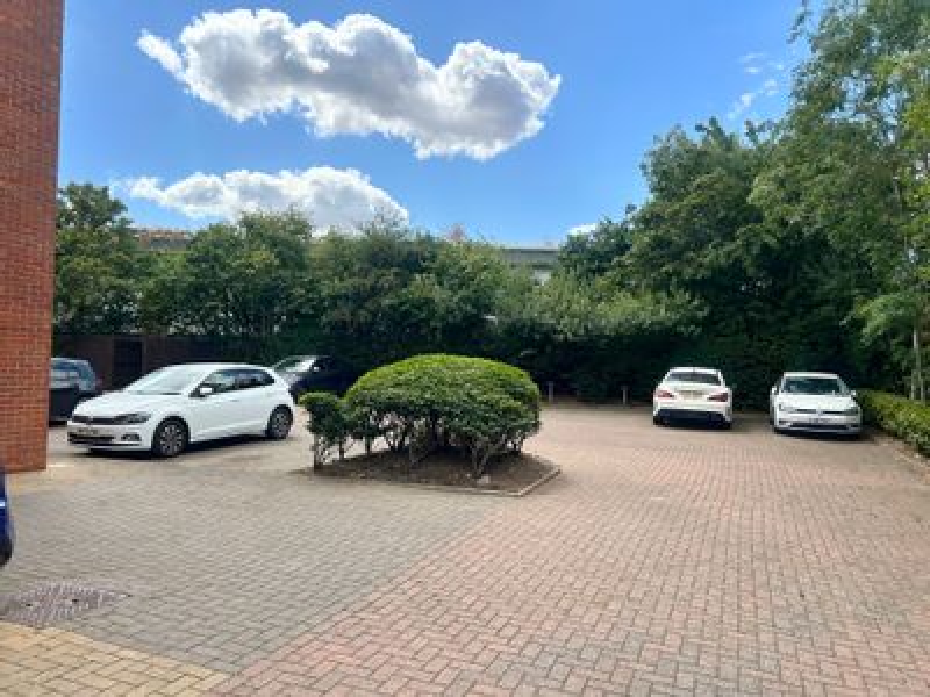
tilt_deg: +3.3
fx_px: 699
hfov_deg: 67.3
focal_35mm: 26
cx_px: 465
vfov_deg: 53.1
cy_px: 348
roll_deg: +2.4
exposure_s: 1/3165
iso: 50
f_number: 1.5
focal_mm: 5.7
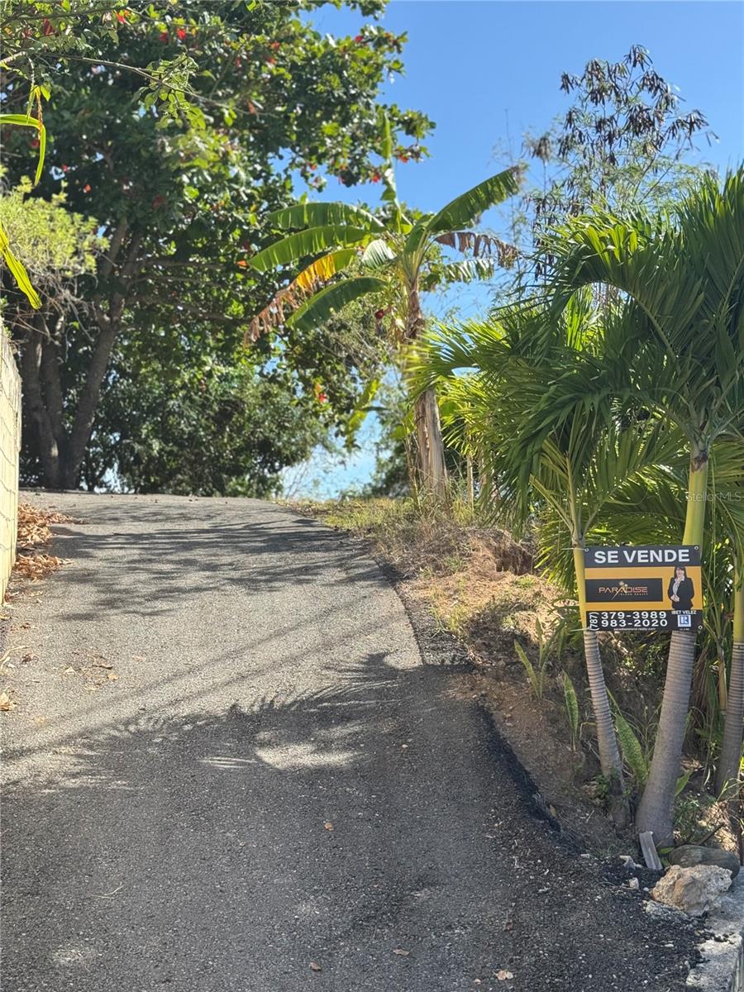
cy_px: 496
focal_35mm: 48
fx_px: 1376
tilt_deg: +4.5
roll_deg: +1.0
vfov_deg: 39.7
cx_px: 372
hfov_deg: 30.3
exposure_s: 1/1597
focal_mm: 6.76
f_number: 1.78
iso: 64
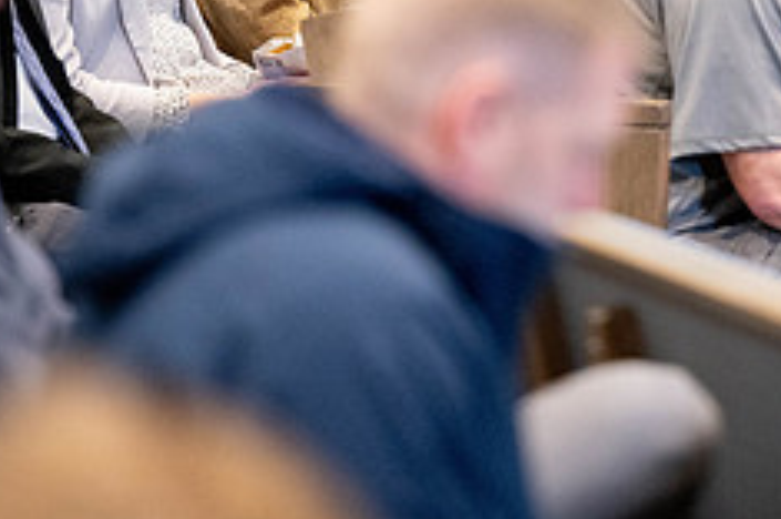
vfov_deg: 3.7
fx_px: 8037
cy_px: -28
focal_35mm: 371
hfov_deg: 5.5
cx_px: 781
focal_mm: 150
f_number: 2.8
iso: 4000
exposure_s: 1/250
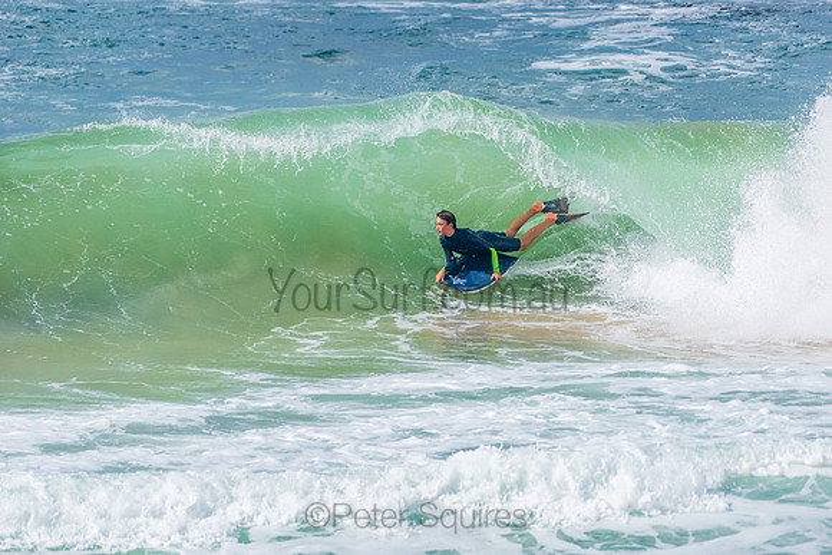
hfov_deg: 4.1
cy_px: 278
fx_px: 11558
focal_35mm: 500
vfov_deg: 2.8
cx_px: 416
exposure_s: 1/2000
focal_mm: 500
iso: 160
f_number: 5.6
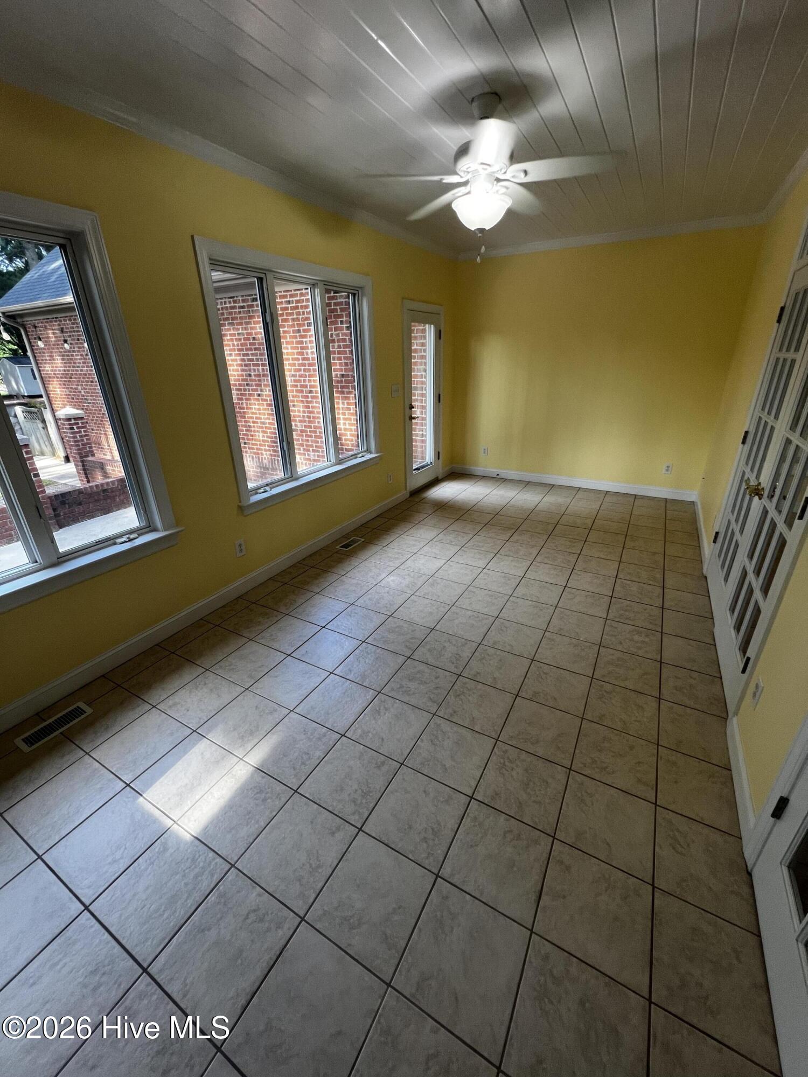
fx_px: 405
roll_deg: +2.1
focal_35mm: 13
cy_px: 538
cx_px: 404
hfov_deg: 89.9
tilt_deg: -22.5
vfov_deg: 106.2
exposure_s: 1/120
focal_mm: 1.57
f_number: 1.8
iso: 125
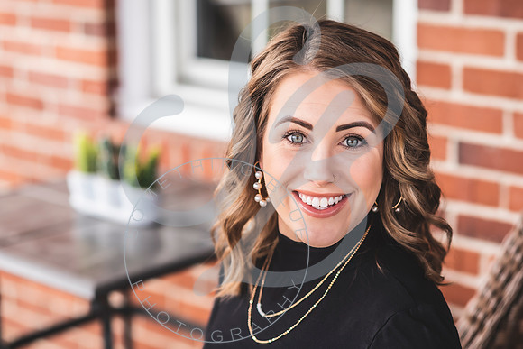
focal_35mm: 85
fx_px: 1235
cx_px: 262
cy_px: 174
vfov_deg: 16.1
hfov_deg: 23.9
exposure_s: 1/250
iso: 100
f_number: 2.8
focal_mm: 85
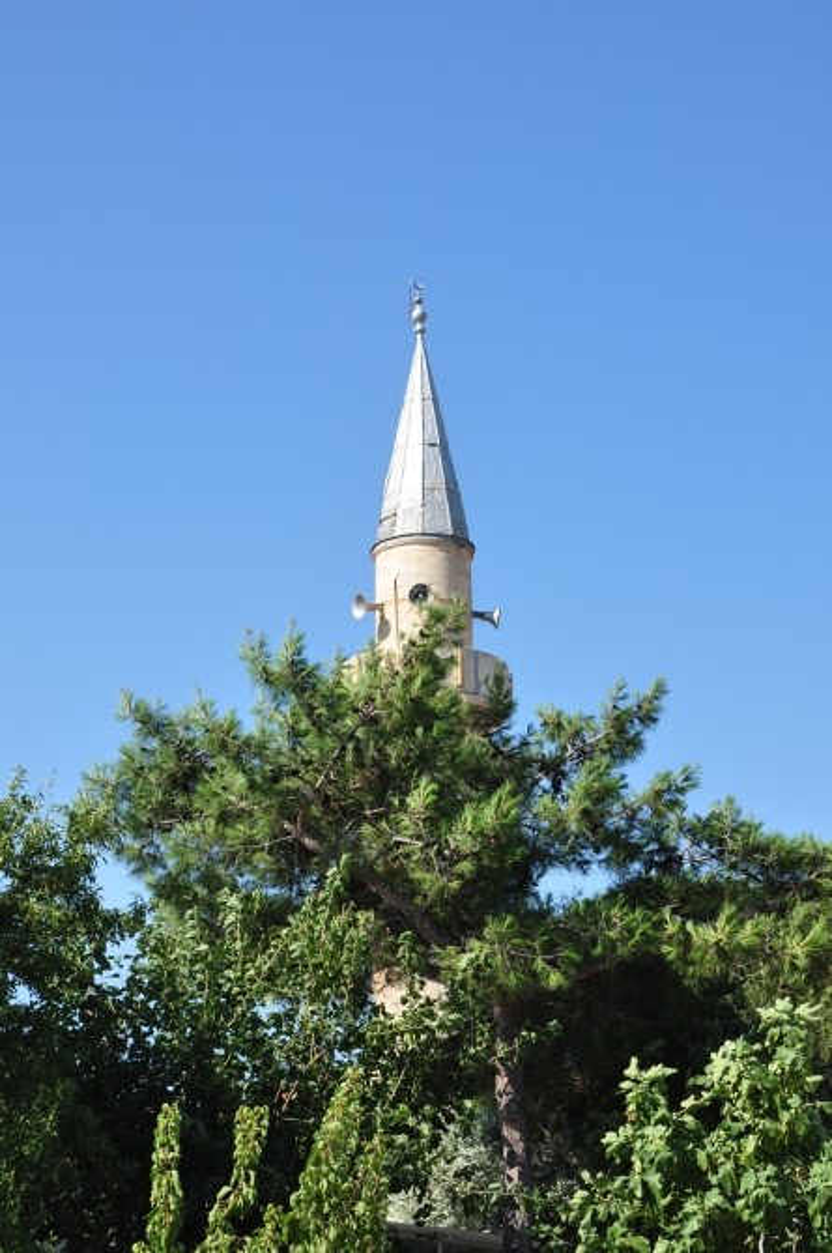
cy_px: 626
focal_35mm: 63
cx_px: 416
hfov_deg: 21.5
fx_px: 2189
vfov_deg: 31.9
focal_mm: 42
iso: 200
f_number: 10
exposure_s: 1/250
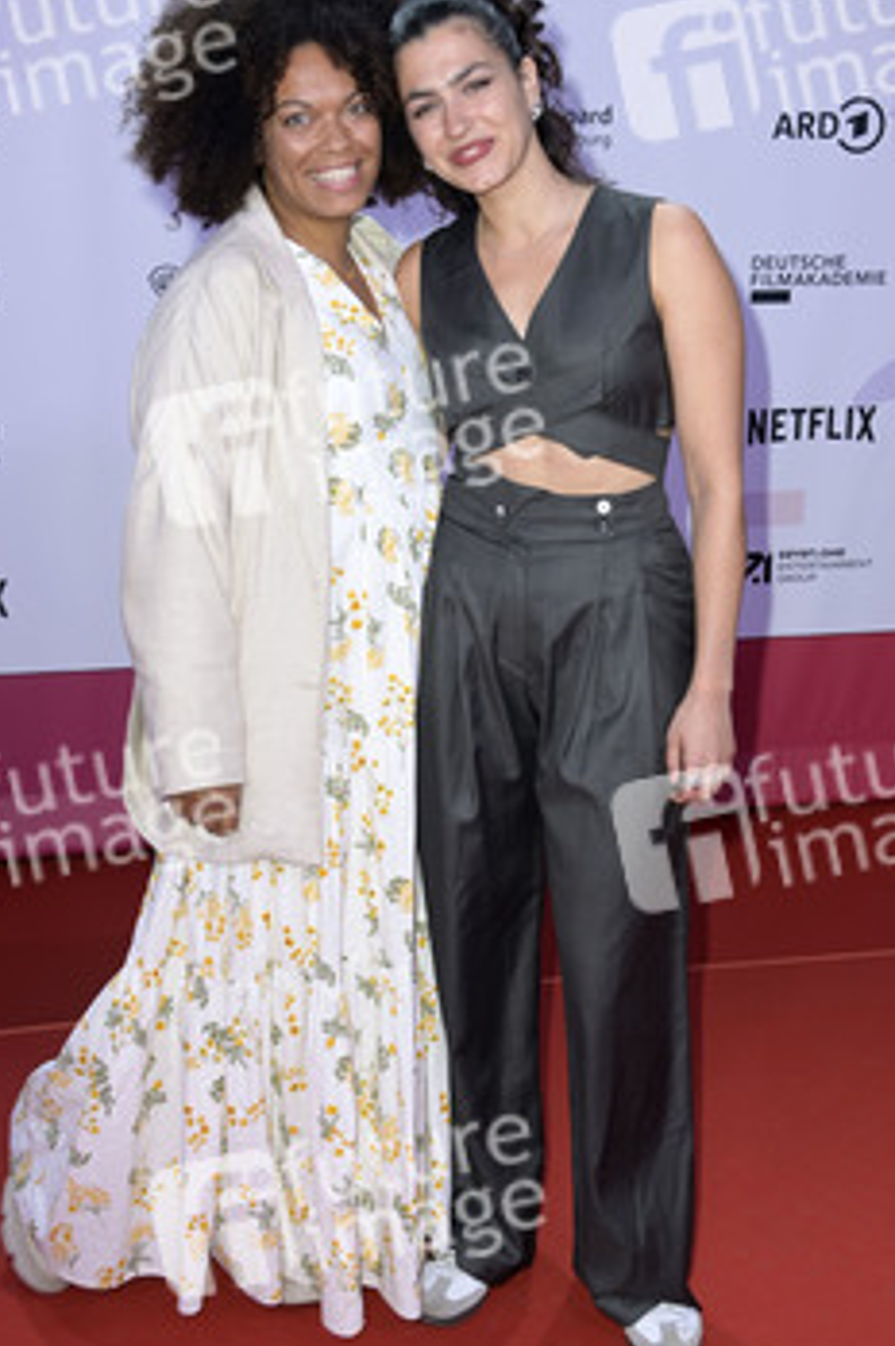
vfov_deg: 36.3
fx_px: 2055
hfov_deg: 24.6
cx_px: 459
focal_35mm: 55
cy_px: 629
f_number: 5.6
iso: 640
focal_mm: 48
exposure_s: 1/250
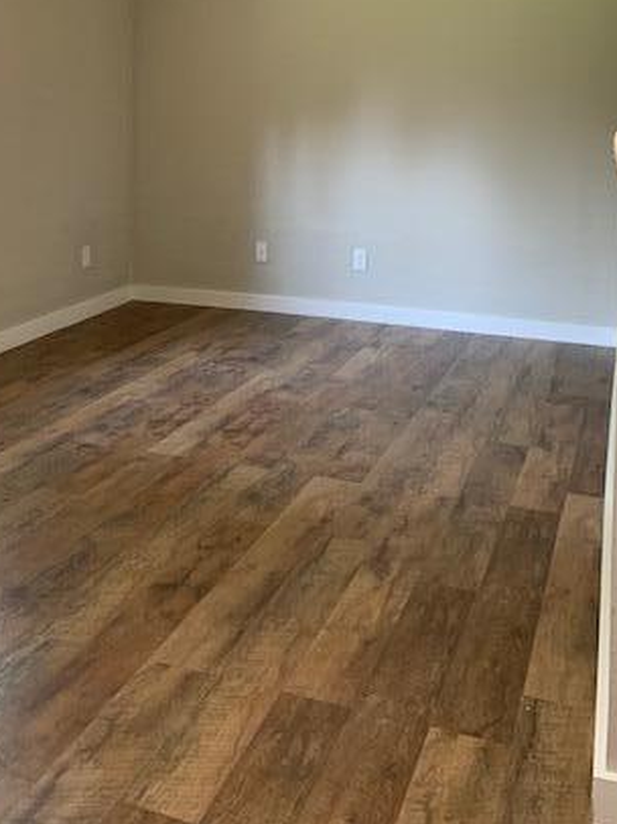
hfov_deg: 34.9
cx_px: 231
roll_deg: -1.0
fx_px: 975
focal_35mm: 41
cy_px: 181
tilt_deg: -3.5
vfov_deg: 43.9
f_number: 1.8
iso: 200
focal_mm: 4.25
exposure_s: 1/60
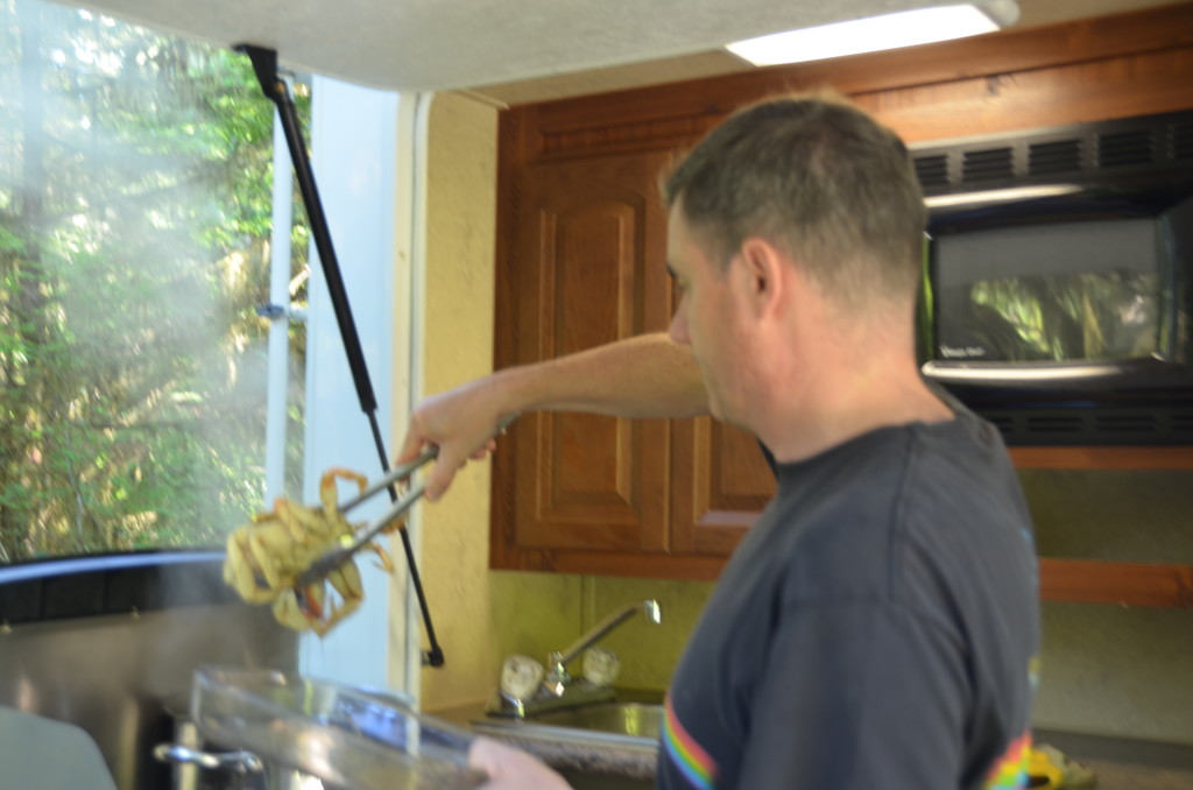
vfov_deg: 27.9
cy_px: 395
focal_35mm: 48
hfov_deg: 41.2
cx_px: 596
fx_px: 1587
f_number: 4
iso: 200
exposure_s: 1/10
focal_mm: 32
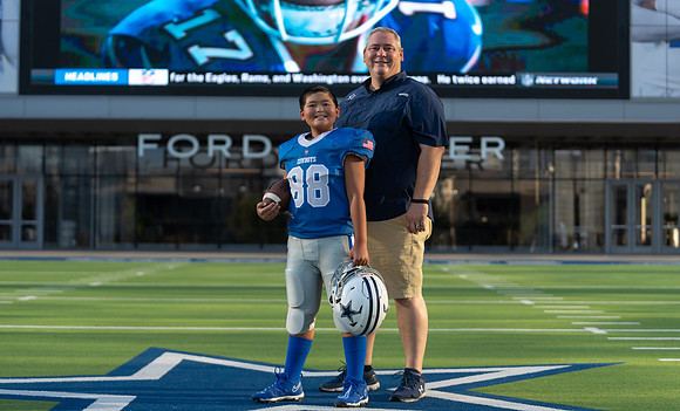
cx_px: 336
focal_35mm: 76
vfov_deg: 16.8
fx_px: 1390
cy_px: 185
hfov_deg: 27.5
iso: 100
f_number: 2.8
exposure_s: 1/640
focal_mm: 70
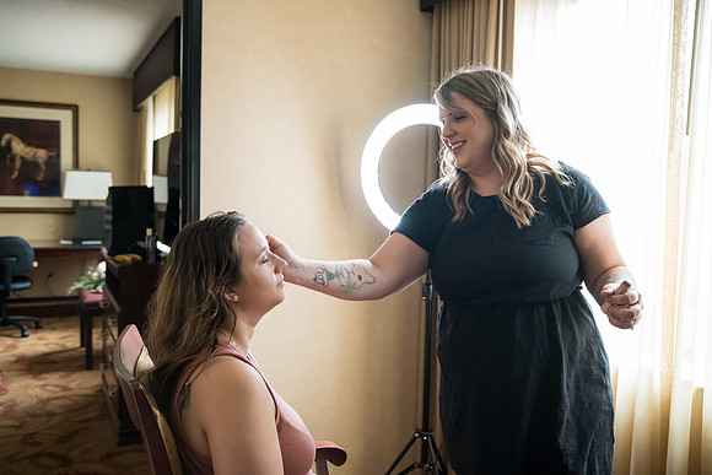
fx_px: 673
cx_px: 356
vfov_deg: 38.9
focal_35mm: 34
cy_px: 238
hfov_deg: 55.8
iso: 3200
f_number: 4
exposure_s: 1/320
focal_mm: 34
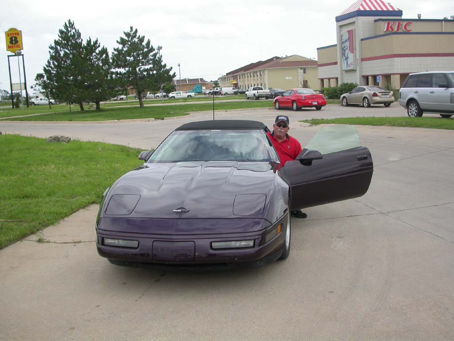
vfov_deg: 37.7
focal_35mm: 38
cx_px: 227
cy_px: 170
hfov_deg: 49.0
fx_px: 498
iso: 100
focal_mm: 7.85
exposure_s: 1/1000
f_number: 2.6
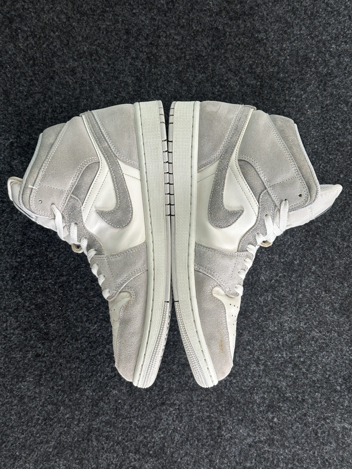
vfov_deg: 39.7
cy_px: 234
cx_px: 176
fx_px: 651
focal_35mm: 48
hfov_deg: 30.3
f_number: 1.78
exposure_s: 1/50
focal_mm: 6.86
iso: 64
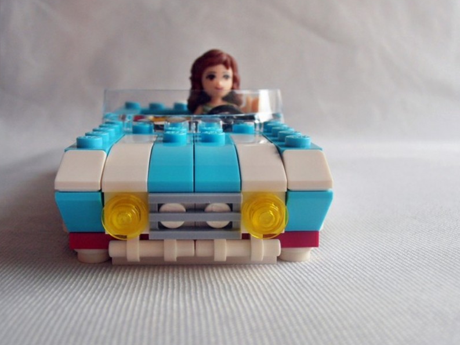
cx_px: 200
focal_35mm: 42
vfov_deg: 34.4
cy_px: 169
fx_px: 558
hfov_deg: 44.7
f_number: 3.9
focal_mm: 6.61
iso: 100
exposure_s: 1/40
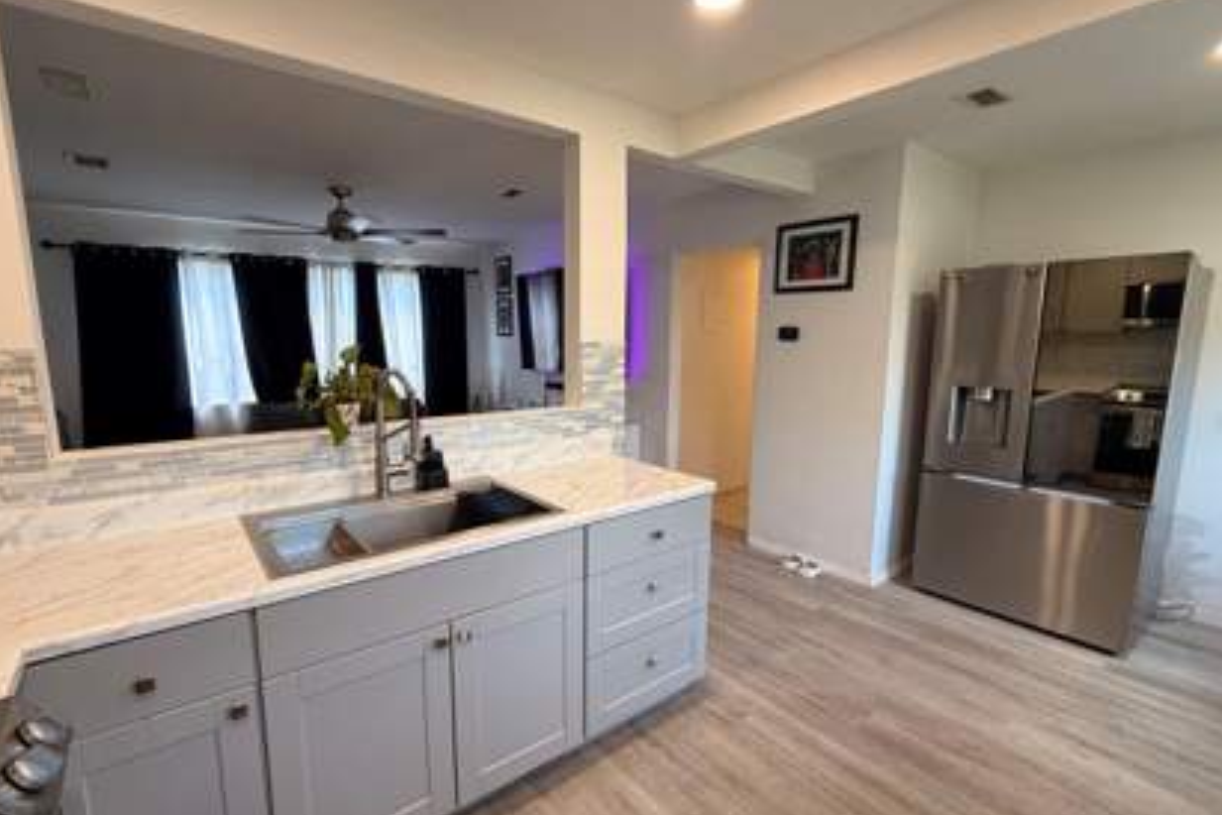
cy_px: 422
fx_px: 577
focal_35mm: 17
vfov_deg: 70.4
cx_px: 586
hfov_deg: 93.2
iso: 250
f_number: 2.2
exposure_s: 1/120
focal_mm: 2.22
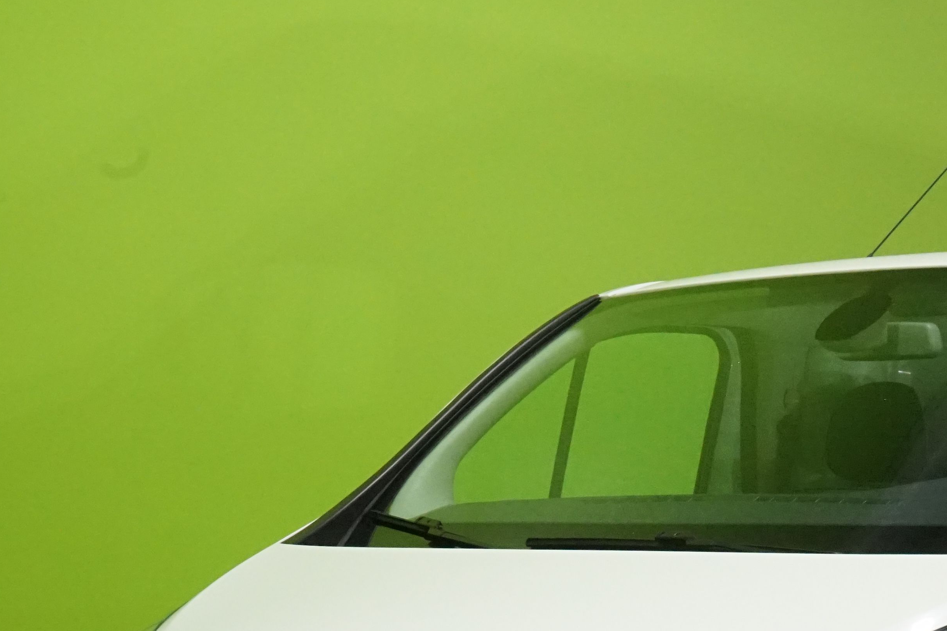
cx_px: 969
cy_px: 746
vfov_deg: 13.2
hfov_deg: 19.6
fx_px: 2657
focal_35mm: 101
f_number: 14
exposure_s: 1/60
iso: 6400
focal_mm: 41
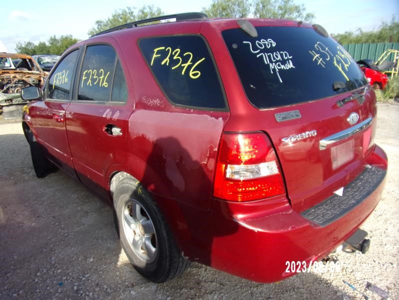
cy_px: 150
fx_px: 277
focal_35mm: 24
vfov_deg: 56.8
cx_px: 200
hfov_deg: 71.6
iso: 80
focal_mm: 4.3
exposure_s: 1/480
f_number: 3.3
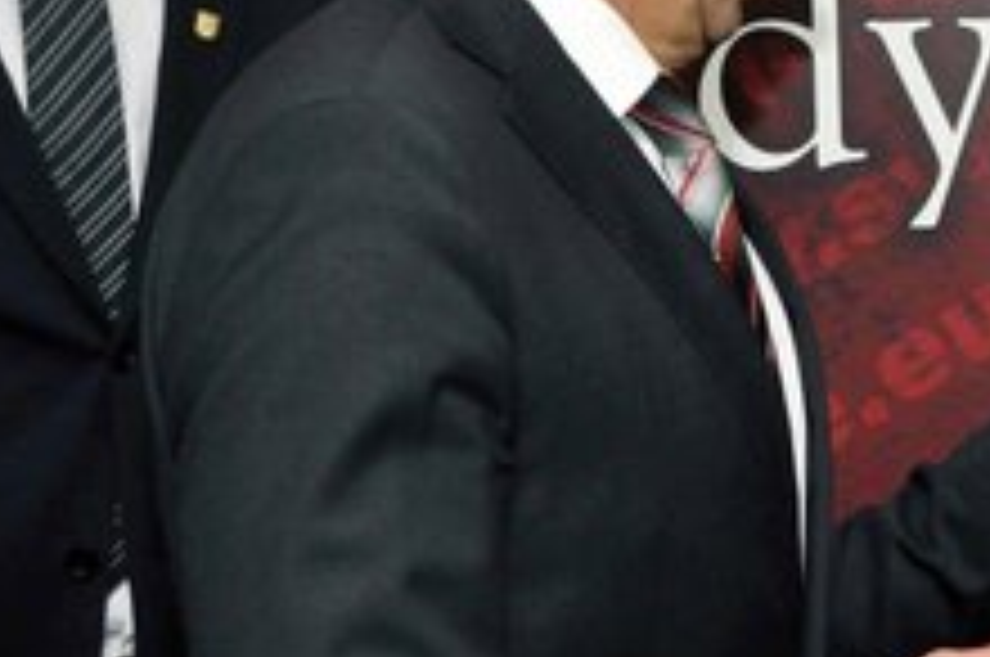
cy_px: -4
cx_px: 1274
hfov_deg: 13.9
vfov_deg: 9.6
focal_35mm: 142
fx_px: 3899
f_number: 13
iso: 1250
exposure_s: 1/60
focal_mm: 32
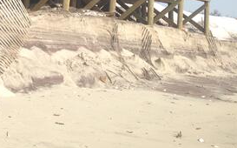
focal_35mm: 77
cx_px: 34
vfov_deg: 16.4
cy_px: -10
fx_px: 497
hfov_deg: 26.1
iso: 50
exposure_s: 1/2088
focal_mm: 4.12
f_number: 2.4
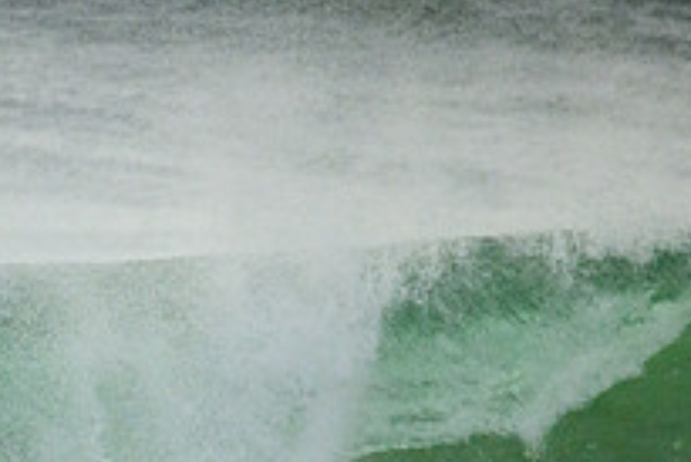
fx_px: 43562
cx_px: -91
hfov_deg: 0.9
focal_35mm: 2268
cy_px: 582
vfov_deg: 0.6
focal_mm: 800
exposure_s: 1/2500
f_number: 11
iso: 1600
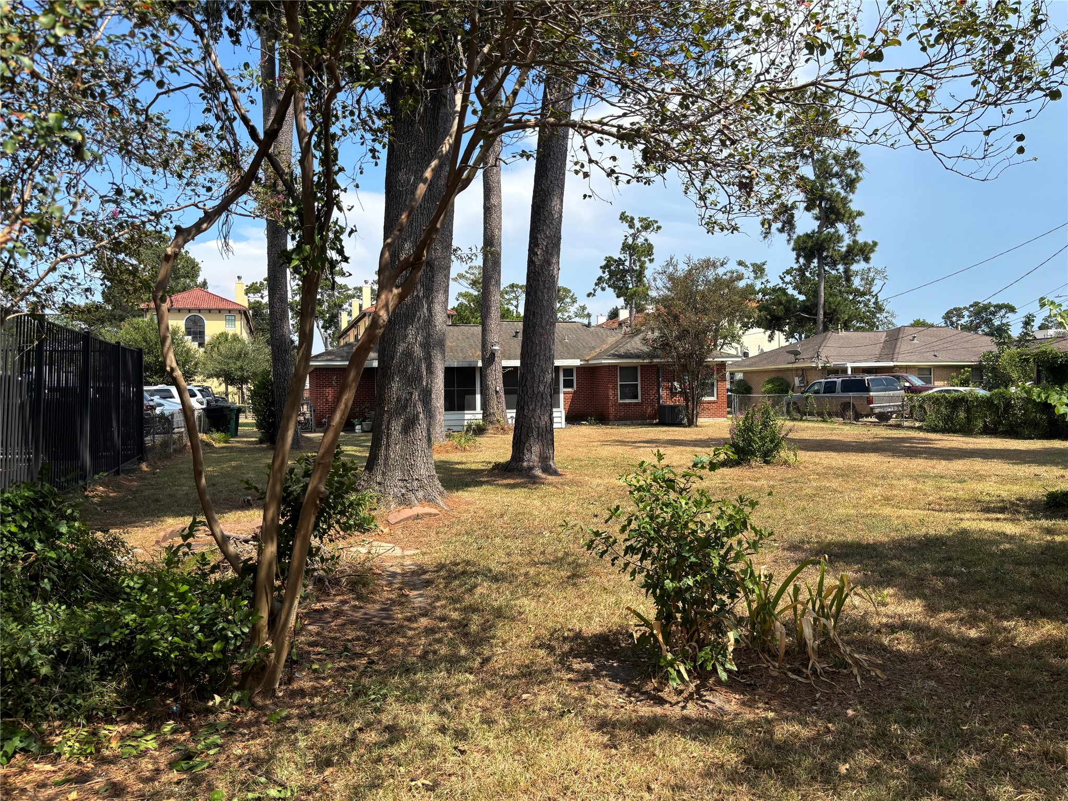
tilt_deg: +1.5
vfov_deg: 53.1
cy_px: 400
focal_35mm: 26
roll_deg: +0.5
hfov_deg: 67.3
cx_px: 534
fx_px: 802
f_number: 1.6
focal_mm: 5.96
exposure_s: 1/2513
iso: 50
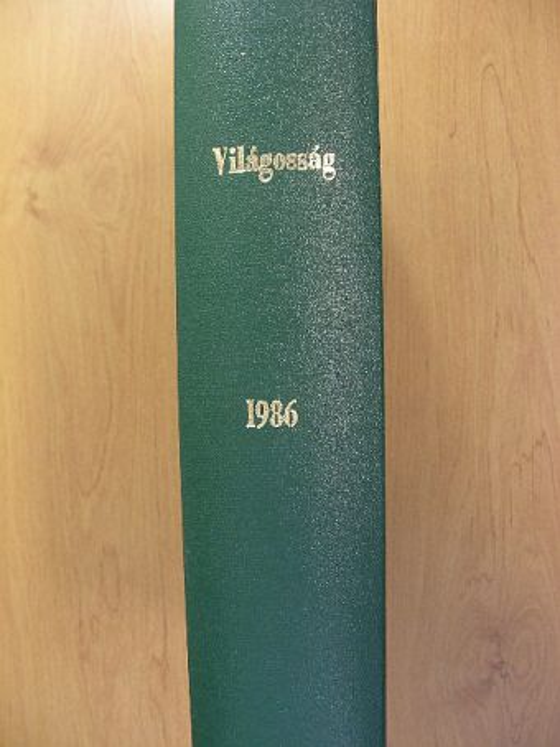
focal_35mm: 38
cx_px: 280
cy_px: 374
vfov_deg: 49.0
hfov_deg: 37.7
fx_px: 819
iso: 100
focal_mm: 6.3
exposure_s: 1/15.6
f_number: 3.5
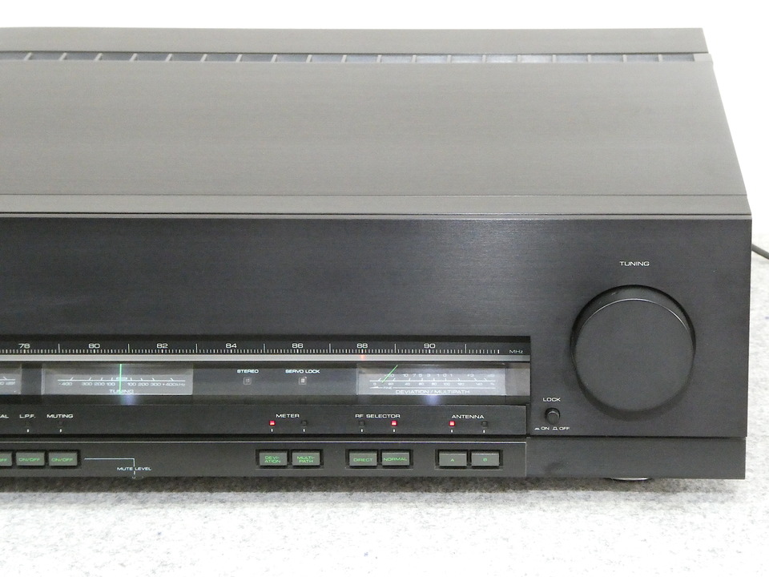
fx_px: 2555
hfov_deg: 17.1
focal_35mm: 115
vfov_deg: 12.9
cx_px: 384
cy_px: 288
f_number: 5.1
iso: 1600
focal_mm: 20.6
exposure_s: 1/25
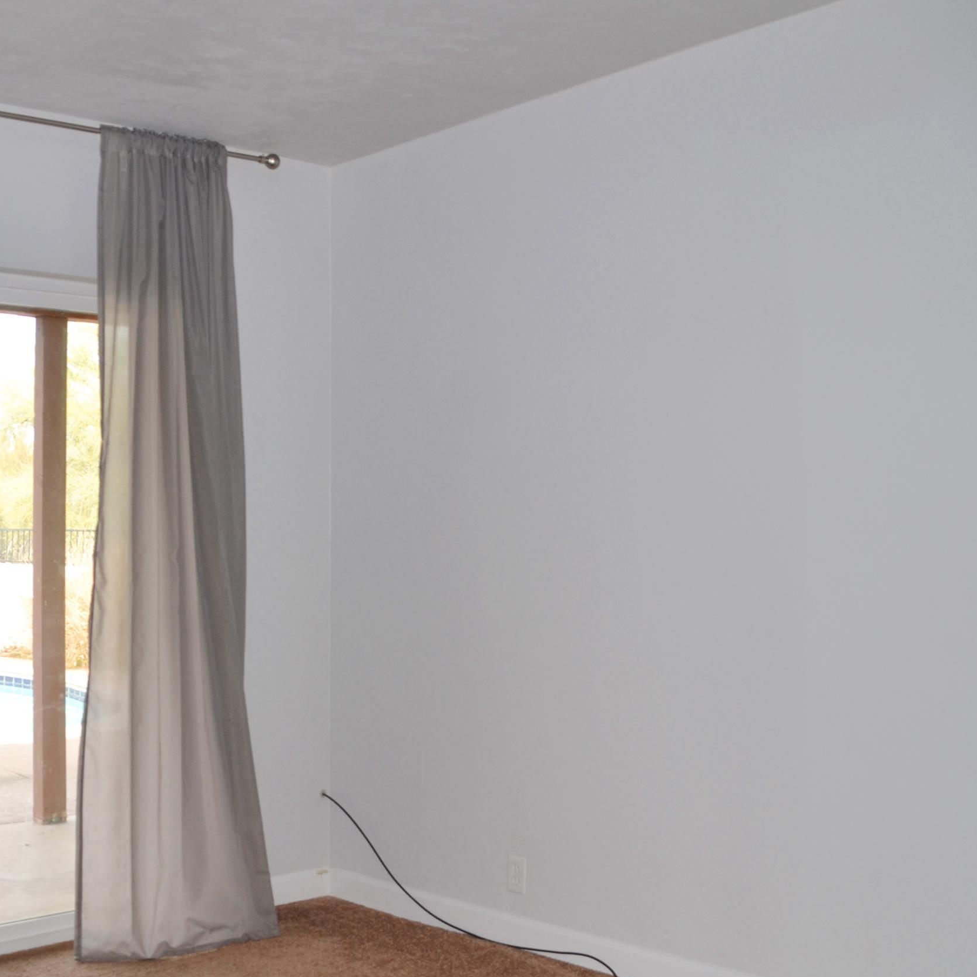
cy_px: 530
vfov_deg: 36.8
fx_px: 1469
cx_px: 250
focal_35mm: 46
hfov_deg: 36.0
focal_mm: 20
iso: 200
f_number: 4
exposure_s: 1/125
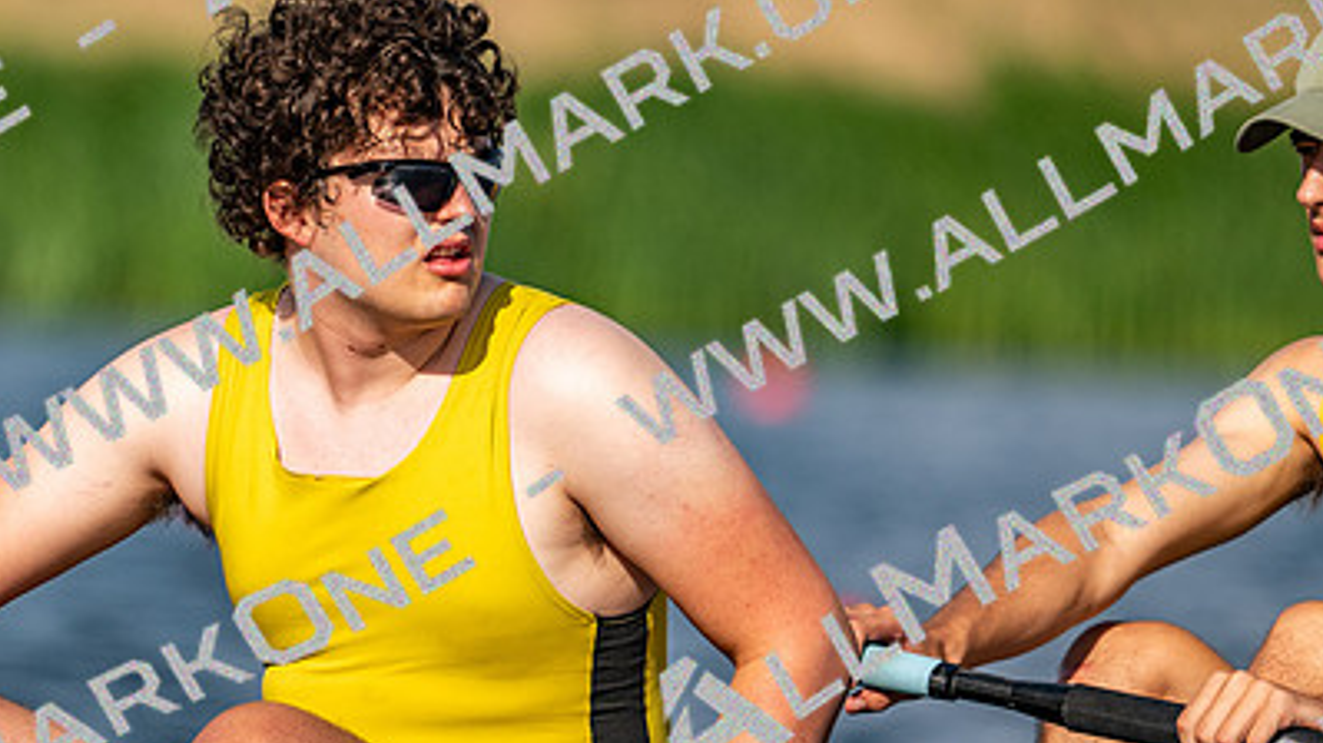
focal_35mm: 913
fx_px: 32014
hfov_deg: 2.4
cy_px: 501
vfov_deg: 1.3
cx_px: 375
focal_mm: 400
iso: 200
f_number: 4.5
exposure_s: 1/2500
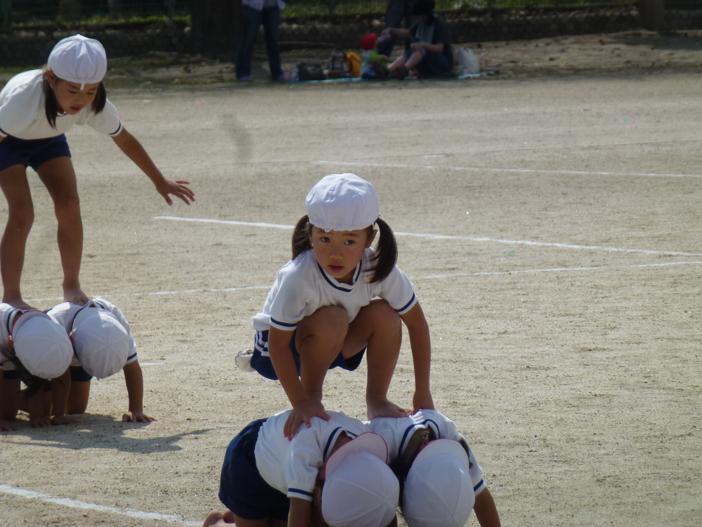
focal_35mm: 304
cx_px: 351
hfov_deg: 6.5
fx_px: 6165
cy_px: 264
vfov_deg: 4.9
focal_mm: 54.5
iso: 100
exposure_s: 1/1000
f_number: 5.7
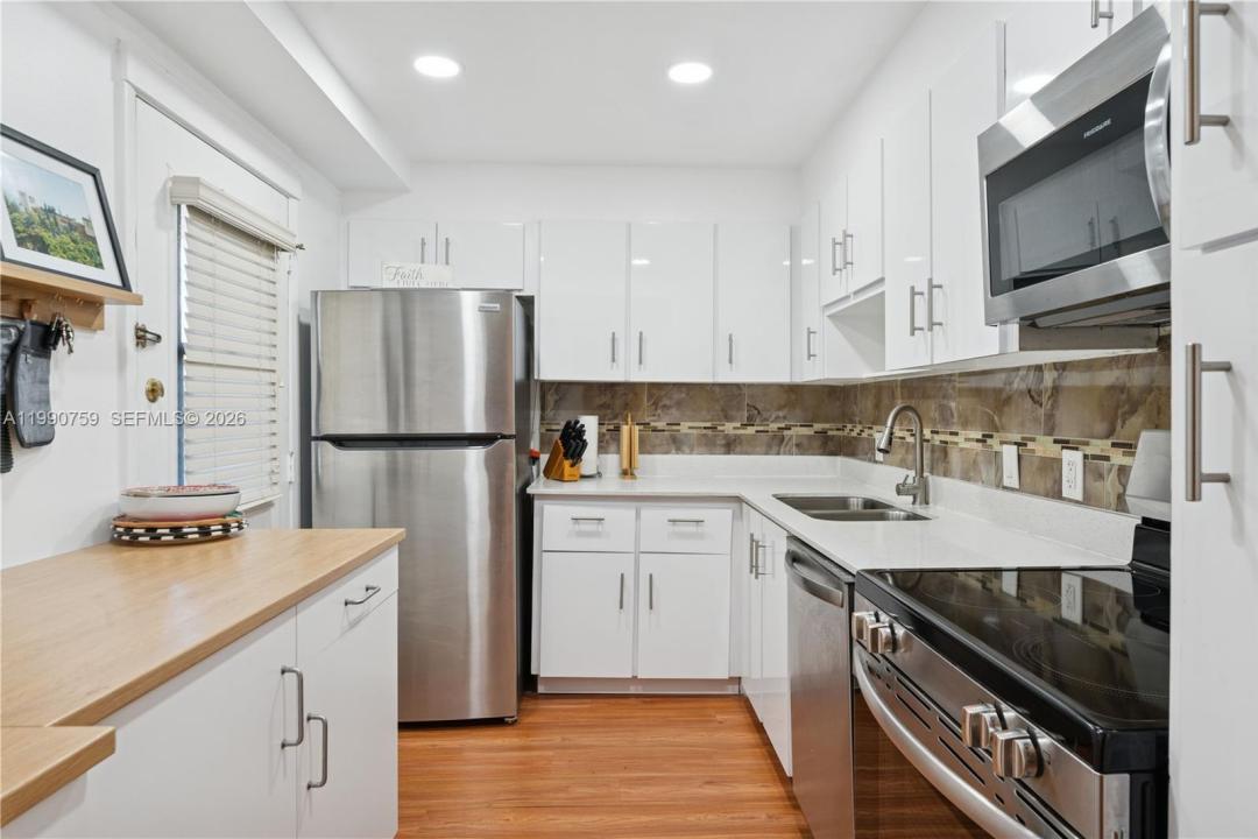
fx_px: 720
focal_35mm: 21
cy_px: 420
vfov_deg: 60.4
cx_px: 629
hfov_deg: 82.3
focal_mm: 20.6
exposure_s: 1/10
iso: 320
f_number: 9
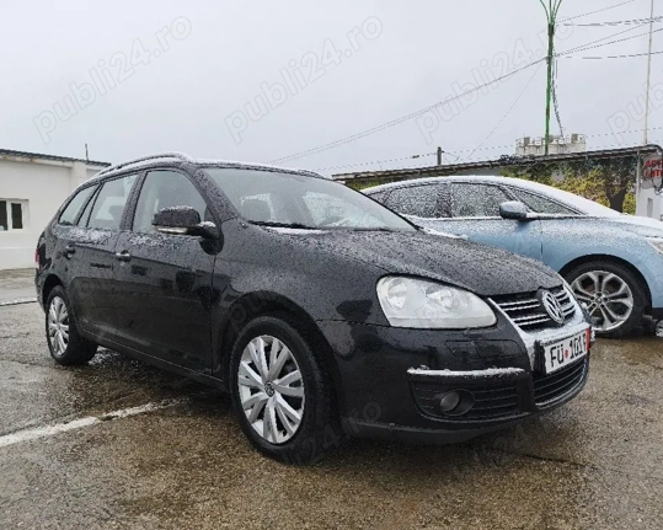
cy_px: 273
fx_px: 490
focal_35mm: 25
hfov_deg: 68.0
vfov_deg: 56.8
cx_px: 352
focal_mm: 6.14
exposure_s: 1/100
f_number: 1.65
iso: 160
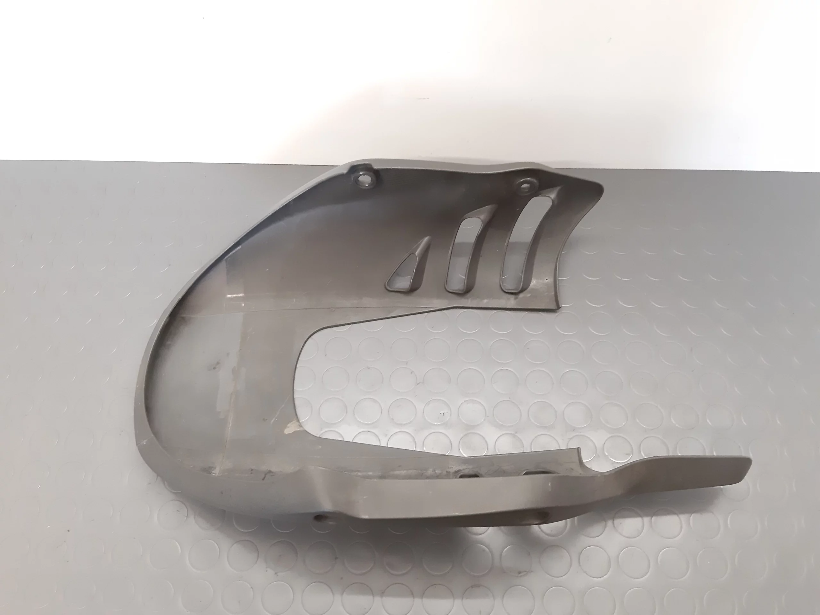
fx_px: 640
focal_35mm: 27
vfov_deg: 51.4
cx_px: 410
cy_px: 308
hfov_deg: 65.3
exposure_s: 1/33
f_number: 1.7
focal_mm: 3.93
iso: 400
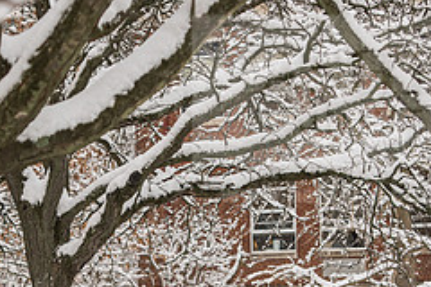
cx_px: 138
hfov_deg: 8.4
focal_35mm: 246
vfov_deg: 5.6
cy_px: 232
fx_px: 2945
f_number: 3.5
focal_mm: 102
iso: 160
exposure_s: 1/500
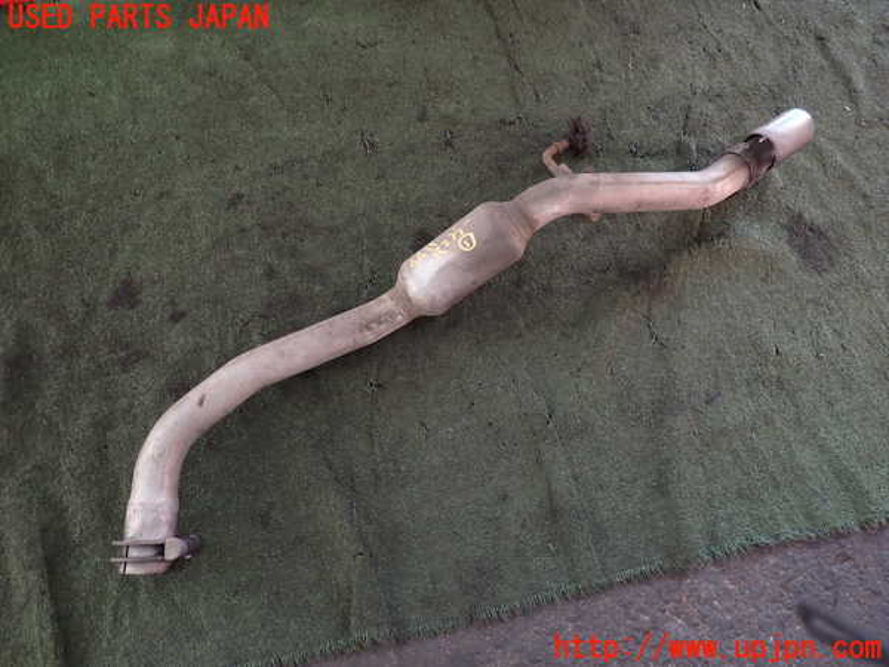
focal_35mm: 25
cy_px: 334
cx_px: 444
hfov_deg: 69.4
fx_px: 642
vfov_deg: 54.9
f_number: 2
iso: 100
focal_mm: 4.5
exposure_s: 1/60
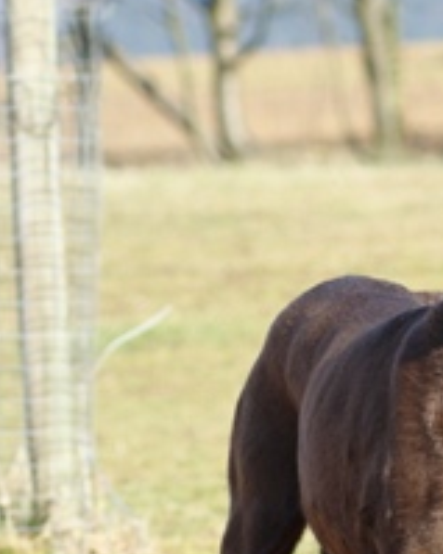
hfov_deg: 4.5
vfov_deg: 5.6
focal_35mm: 343
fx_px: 5626
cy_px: 299
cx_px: 556
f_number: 5.6
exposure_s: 1/200
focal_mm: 120
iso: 125
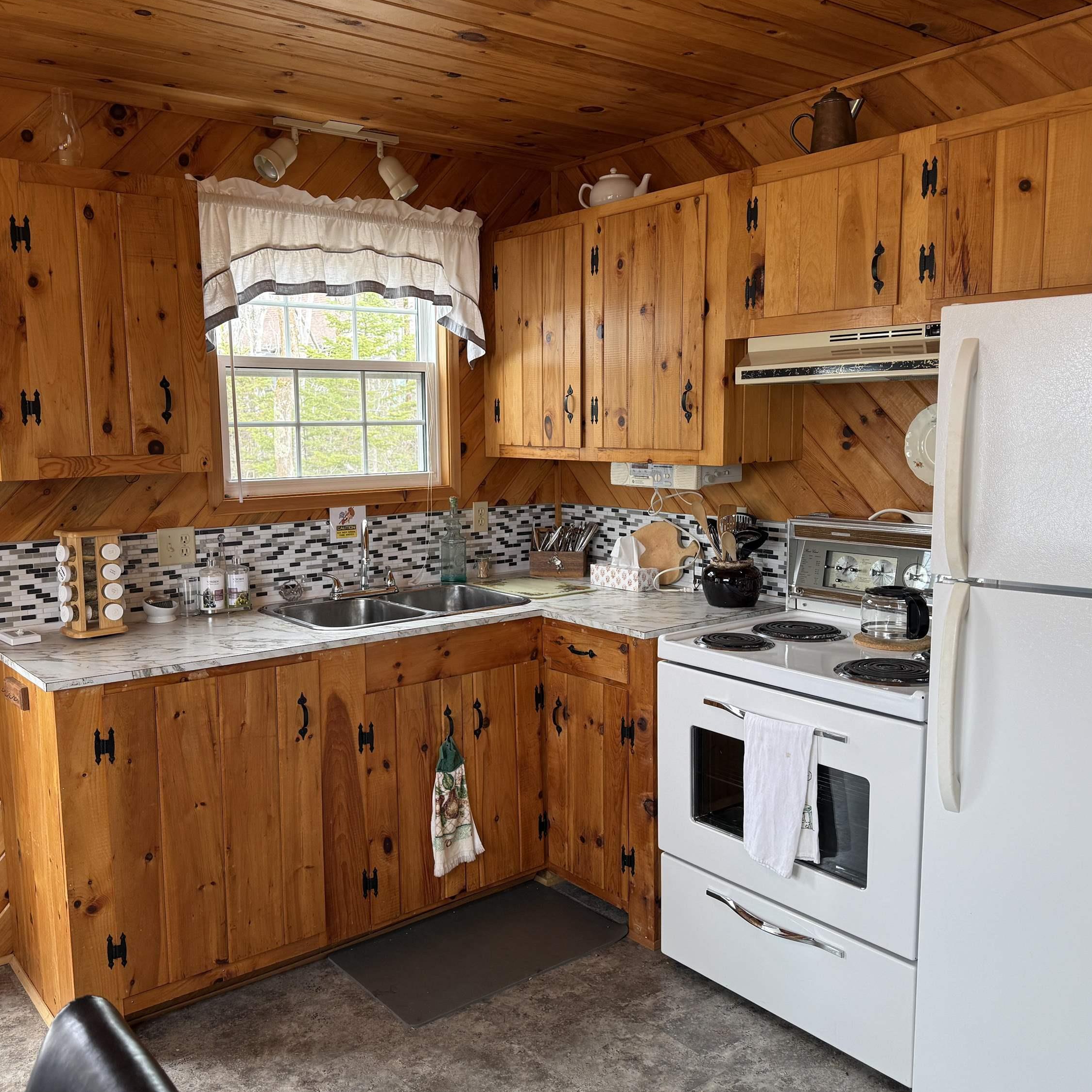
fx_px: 1035
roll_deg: +0.7
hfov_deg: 55.4
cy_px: 546
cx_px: 474
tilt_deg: -6.9
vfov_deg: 55.6
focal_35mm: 29
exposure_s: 1/120
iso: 100
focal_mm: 6.76
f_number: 1.78
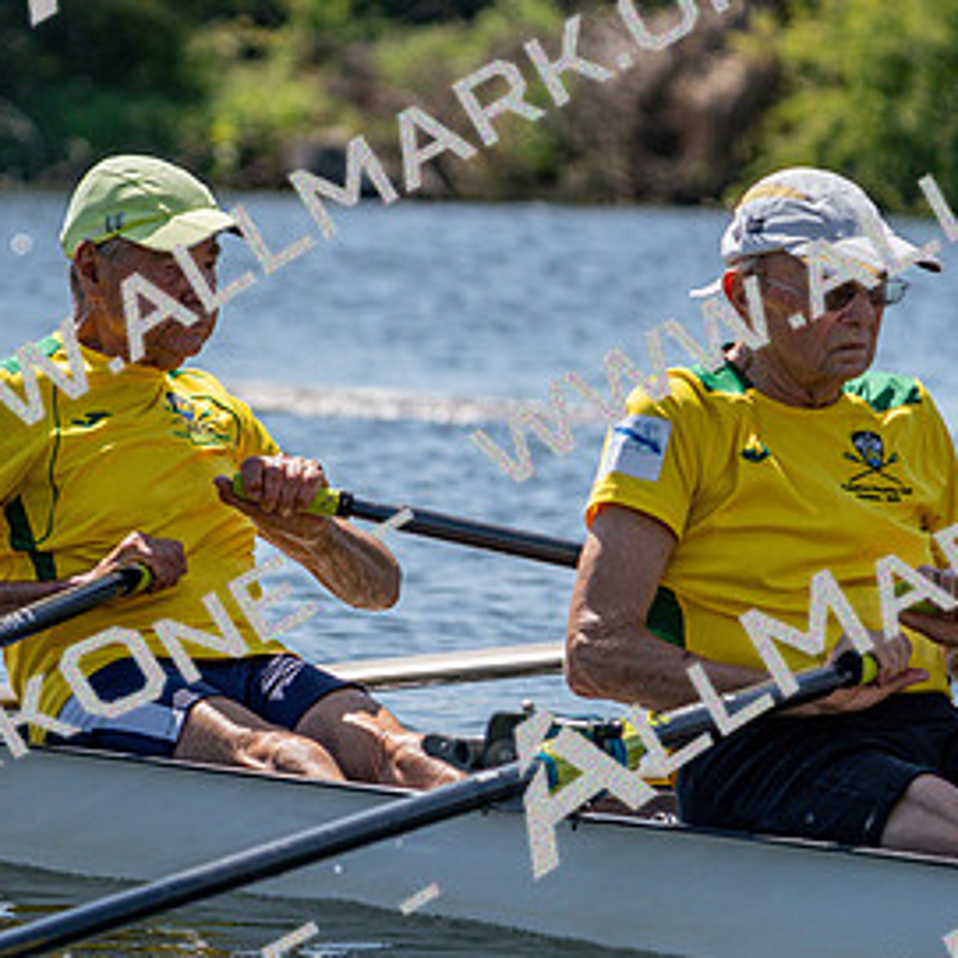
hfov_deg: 4.8
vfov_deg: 4.8
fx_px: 11397
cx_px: 212
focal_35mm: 364
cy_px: 543
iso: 200
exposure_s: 1/2000
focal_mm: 200
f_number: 5.6
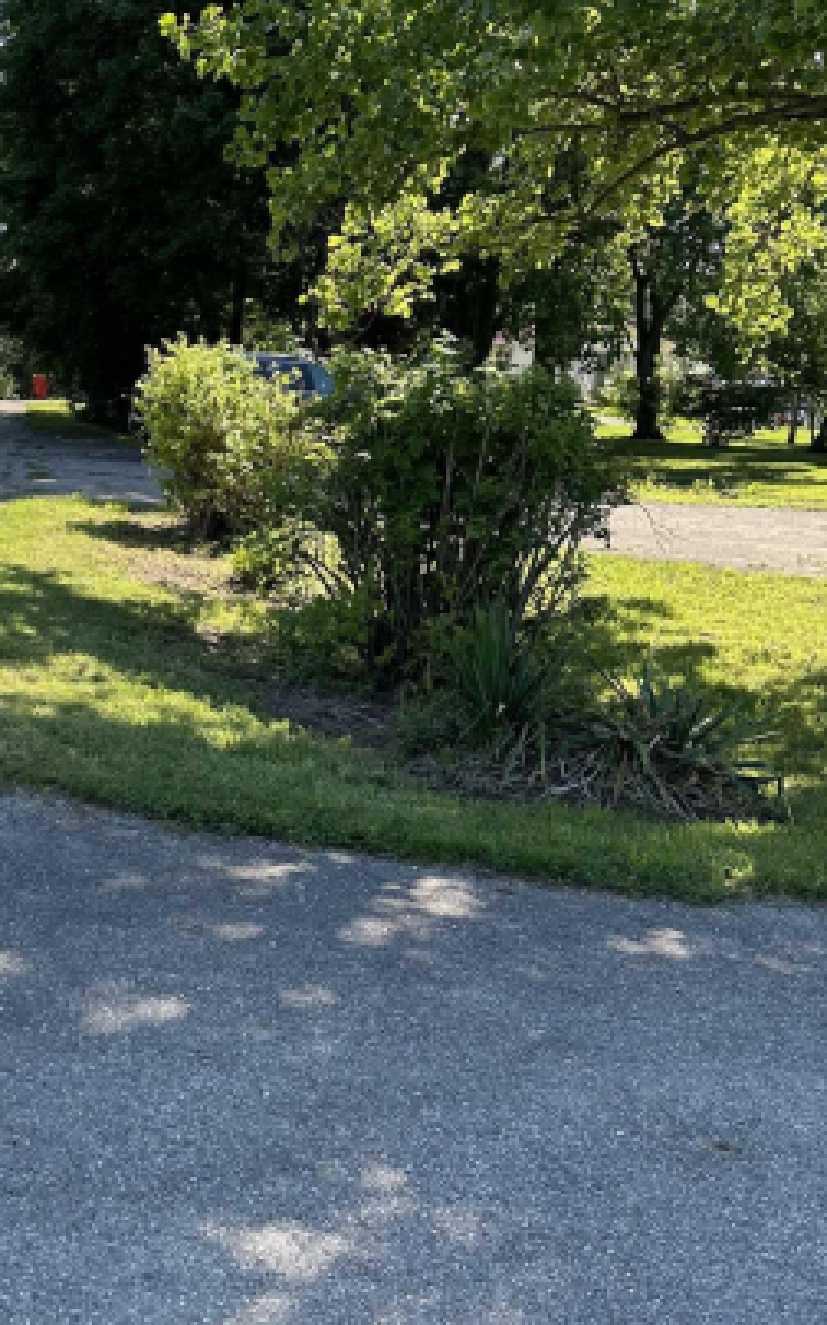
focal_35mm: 42
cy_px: 710
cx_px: 95
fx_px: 1517
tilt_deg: -12.2
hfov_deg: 29.3
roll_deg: -2.1
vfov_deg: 47.2
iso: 80
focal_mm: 6.86
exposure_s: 1/910
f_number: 1.78
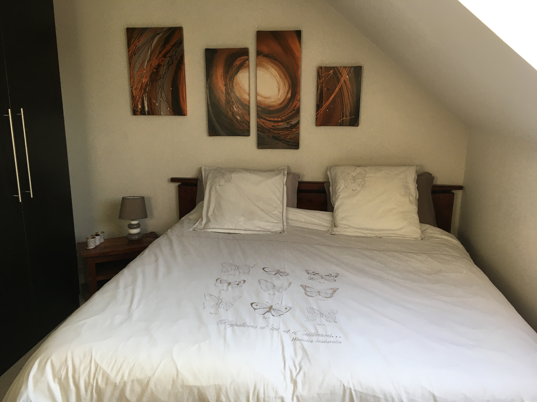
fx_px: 450
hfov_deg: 61.7
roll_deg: -1.5
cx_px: 268
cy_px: 201
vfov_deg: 48.2
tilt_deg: -15.0
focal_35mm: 29
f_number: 2.2
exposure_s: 1/33
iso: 40
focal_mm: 4.15
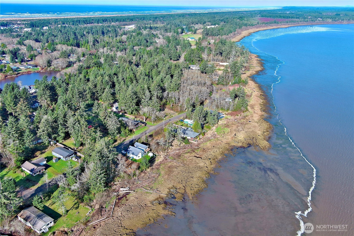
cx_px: 177
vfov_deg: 45.0
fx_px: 285
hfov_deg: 63.7
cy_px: 118
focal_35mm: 29
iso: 100
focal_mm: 10.57
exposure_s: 1/800
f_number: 2.8
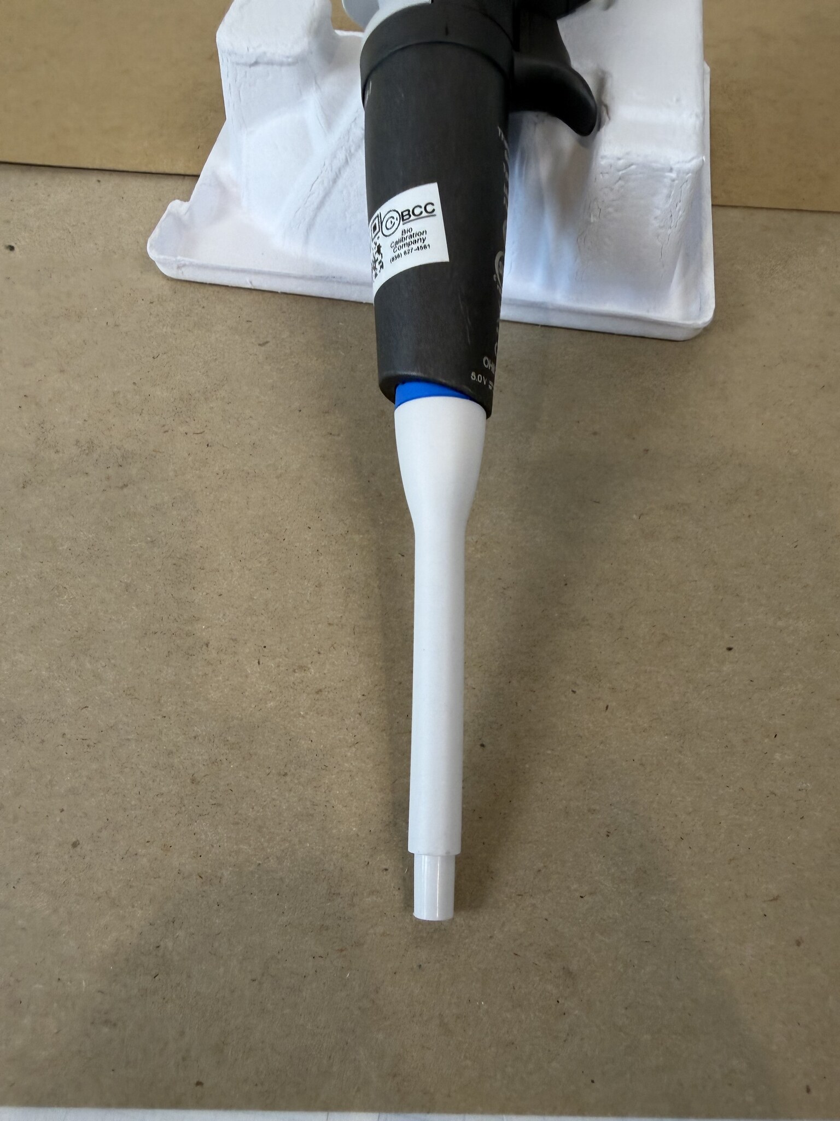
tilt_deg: -57.7
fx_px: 777
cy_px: 560
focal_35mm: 24
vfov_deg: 71.6
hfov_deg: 56.8
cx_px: 420
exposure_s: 1/120
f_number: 2.2
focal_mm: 2.22
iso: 125
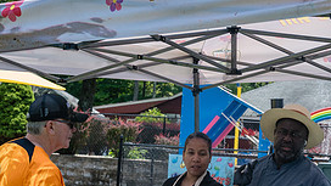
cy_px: 176
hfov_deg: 18.6
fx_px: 1009
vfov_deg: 10.5
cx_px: 214
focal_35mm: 115
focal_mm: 48
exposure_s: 1/1600
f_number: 4.5
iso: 400
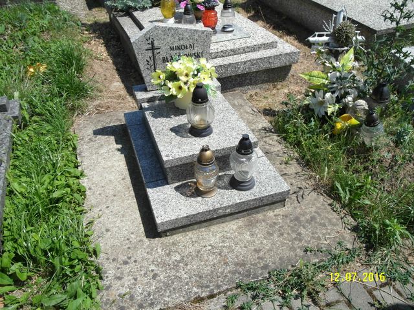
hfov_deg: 60.0
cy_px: 155
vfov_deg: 46.8
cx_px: 207
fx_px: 359
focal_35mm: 30
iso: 80
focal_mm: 6.5
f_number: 3
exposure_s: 1/1500
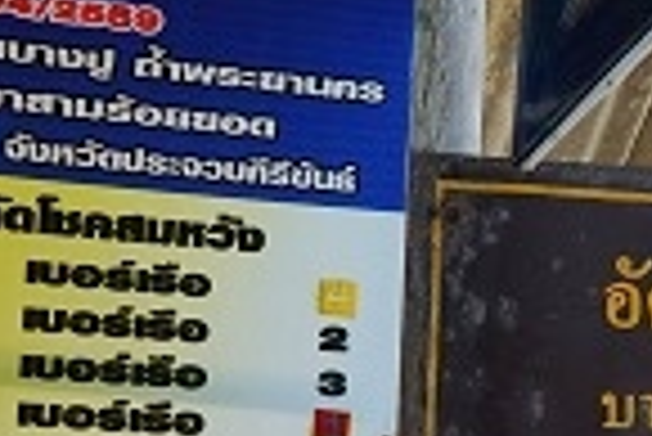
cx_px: 917
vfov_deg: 11.5
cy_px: 391
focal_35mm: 119
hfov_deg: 16.0
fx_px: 2157
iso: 640
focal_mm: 24
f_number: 9
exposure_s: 1/320
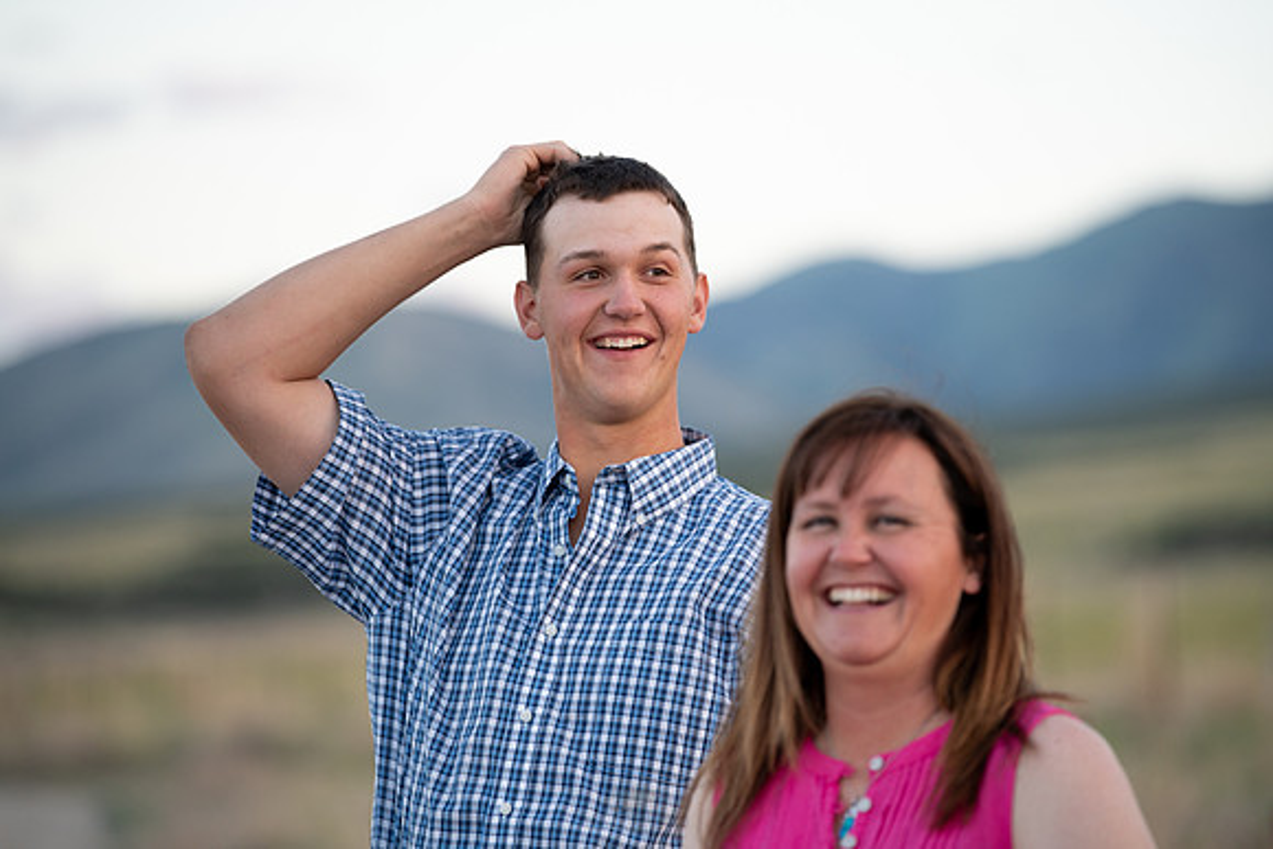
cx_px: 670
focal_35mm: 169
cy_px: 424
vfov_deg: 8.1
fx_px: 5992
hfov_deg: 12.1
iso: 250
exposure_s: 1/100
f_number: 2.8
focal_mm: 160
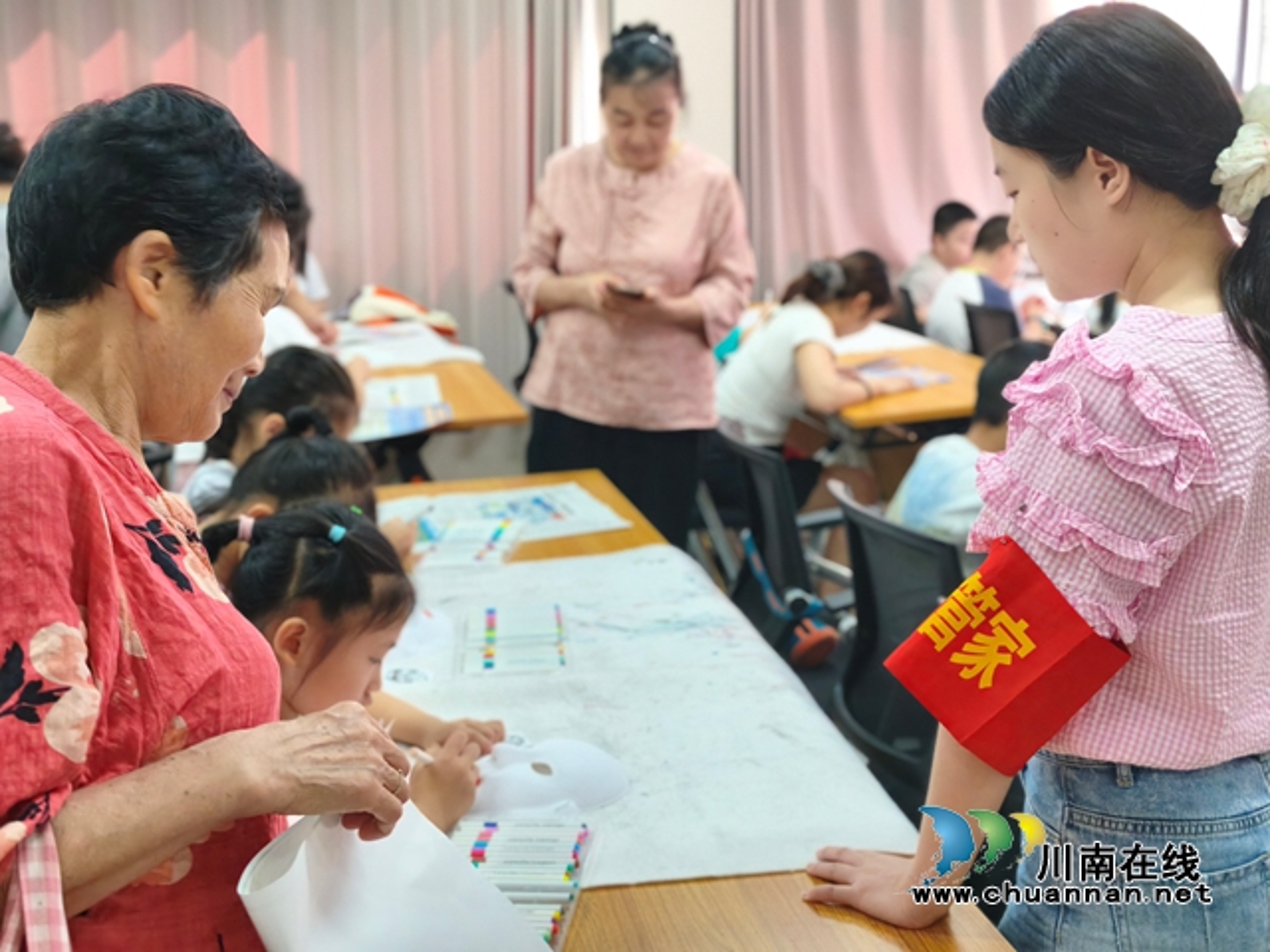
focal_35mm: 46
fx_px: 1688
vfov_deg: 31.5
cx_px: 635
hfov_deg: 41.2
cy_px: 476
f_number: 1.88
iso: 200
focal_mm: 5.56
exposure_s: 1/60
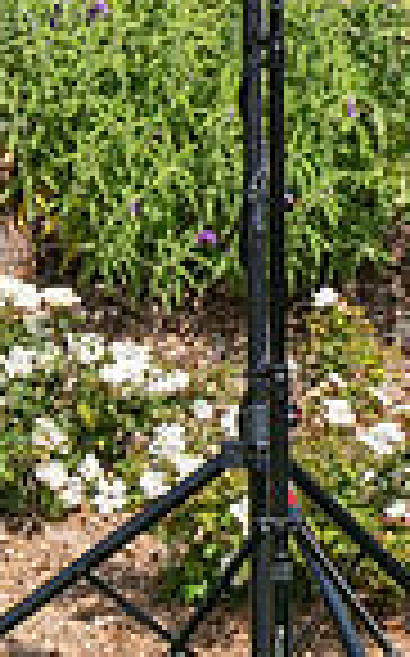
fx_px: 14546
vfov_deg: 2.6
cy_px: 160
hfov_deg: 1.6
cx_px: 996
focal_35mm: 812
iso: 200
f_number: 5.6
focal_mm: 200
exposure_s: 1/1000
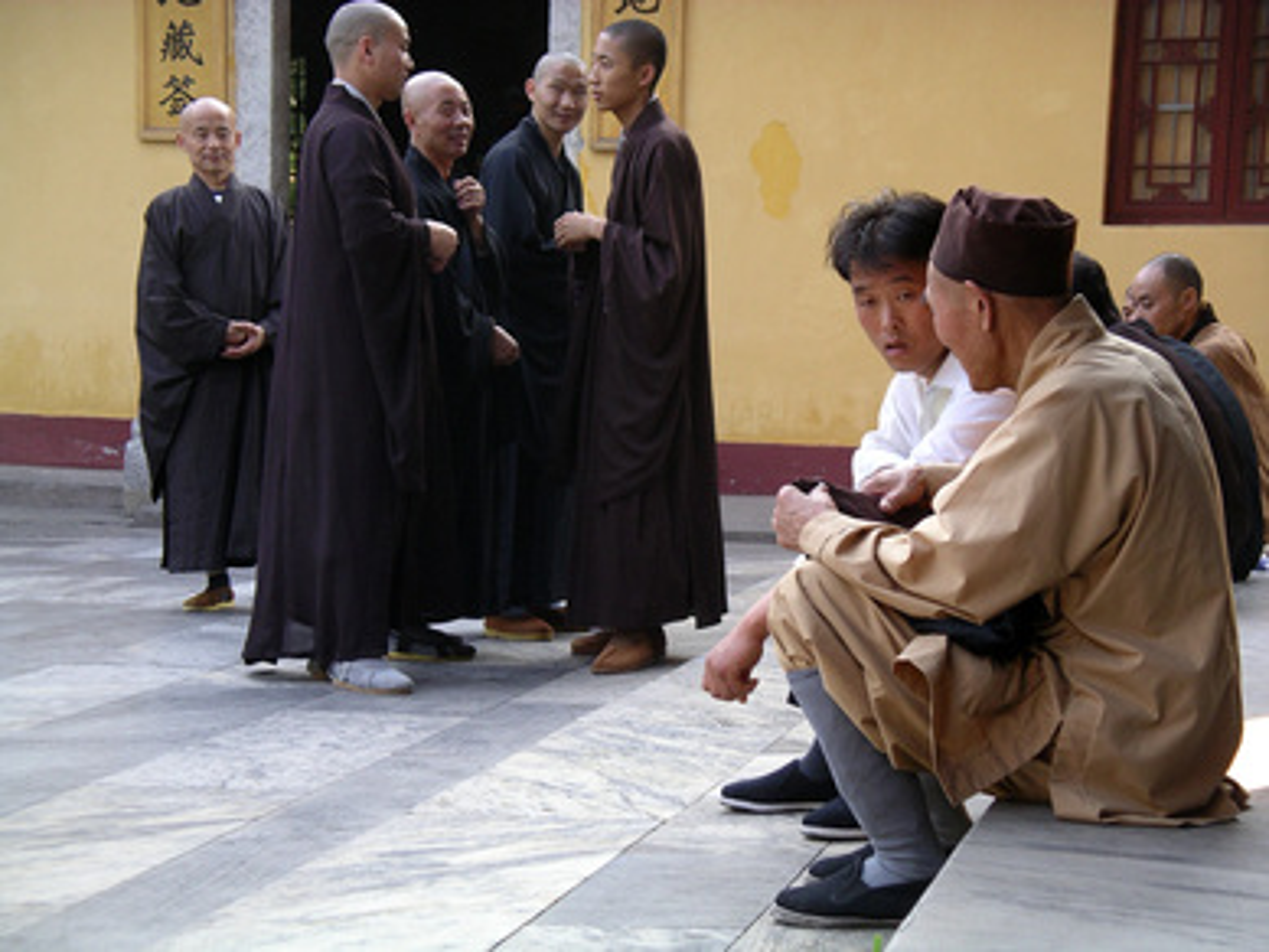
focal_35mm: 98
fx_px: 3594
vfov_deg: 15.1
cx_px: 634
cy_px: 476
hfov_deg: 20.0
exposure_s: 1/116
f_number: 3.8
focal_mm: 20.4
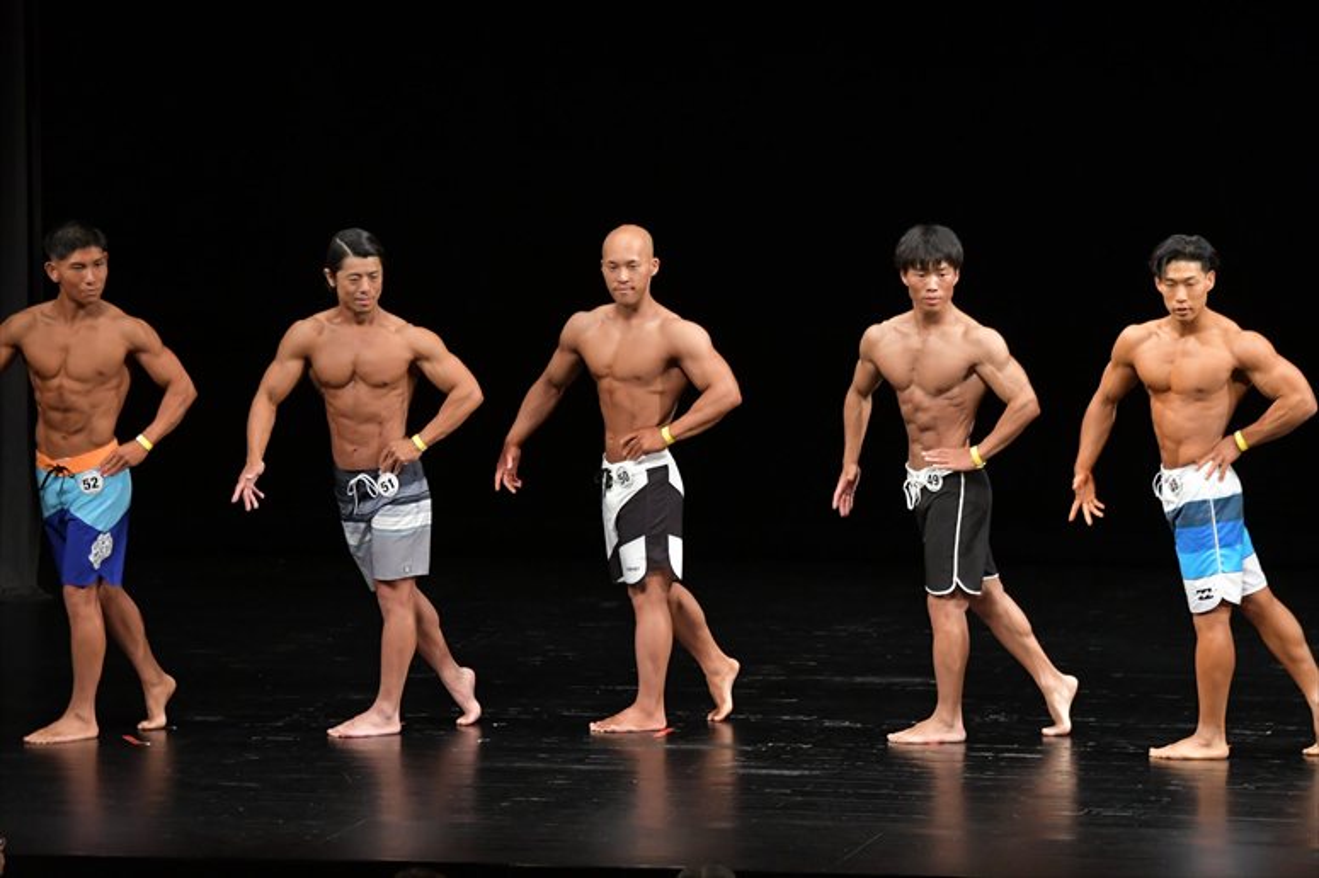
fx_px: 7398
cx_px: 660
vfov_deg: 6.8
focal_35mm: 202
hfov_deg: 10.2
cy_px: 439
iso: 3200
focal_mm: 135
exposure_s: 1/400
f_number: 5.6
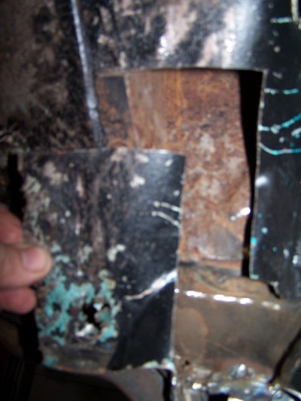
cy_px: 200
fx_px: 440
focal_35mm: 38
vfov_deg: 49.0
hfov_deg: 37.7
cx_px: 150
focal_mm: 6.3
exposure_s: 1/60
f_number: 2.8
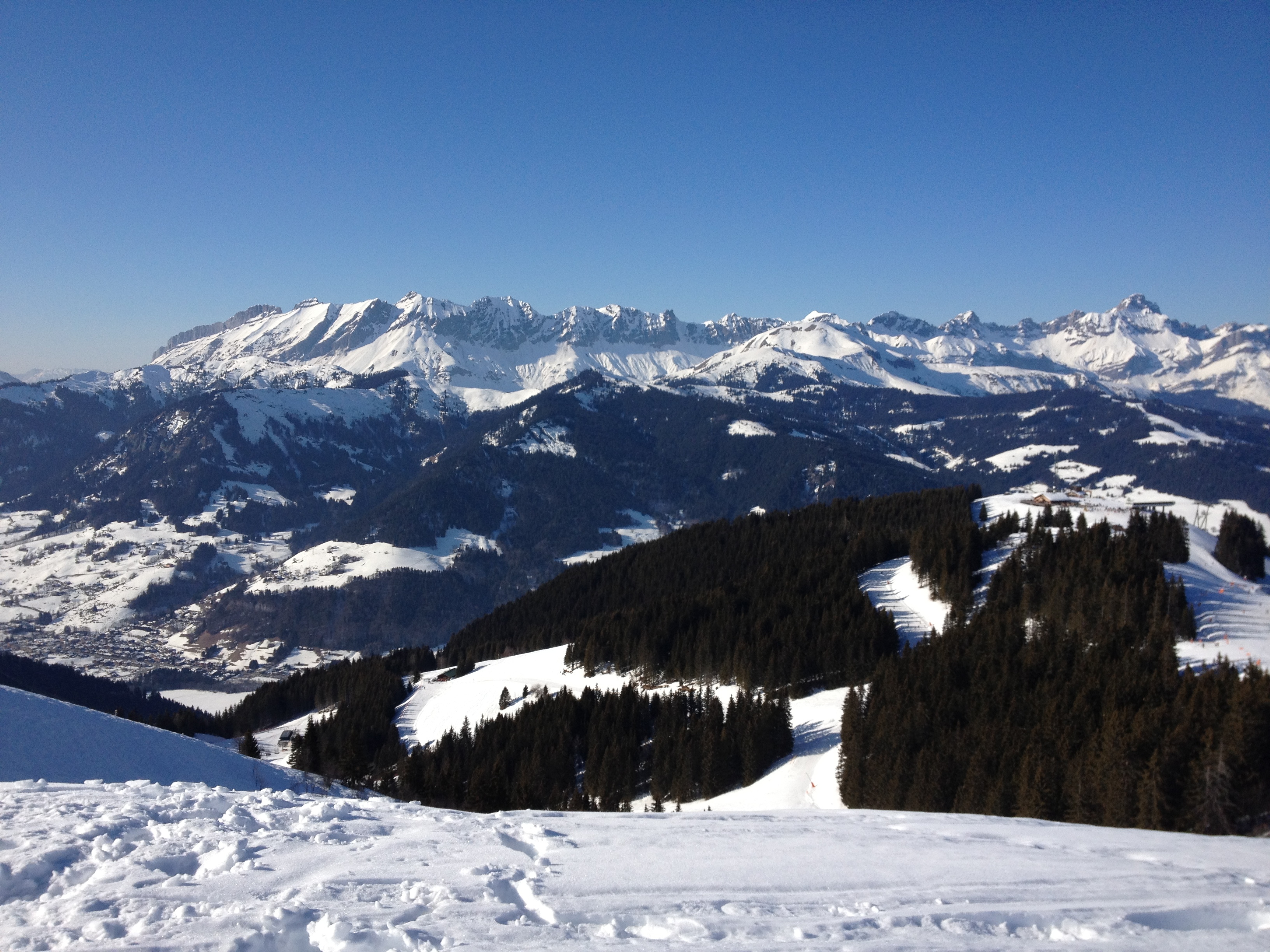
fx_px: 1284
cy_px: 476
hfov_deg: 52.6
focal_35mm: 35
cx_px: 635
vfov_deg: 40.7
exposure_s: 1/2762
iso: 64
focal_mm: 4.28
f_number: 2.4
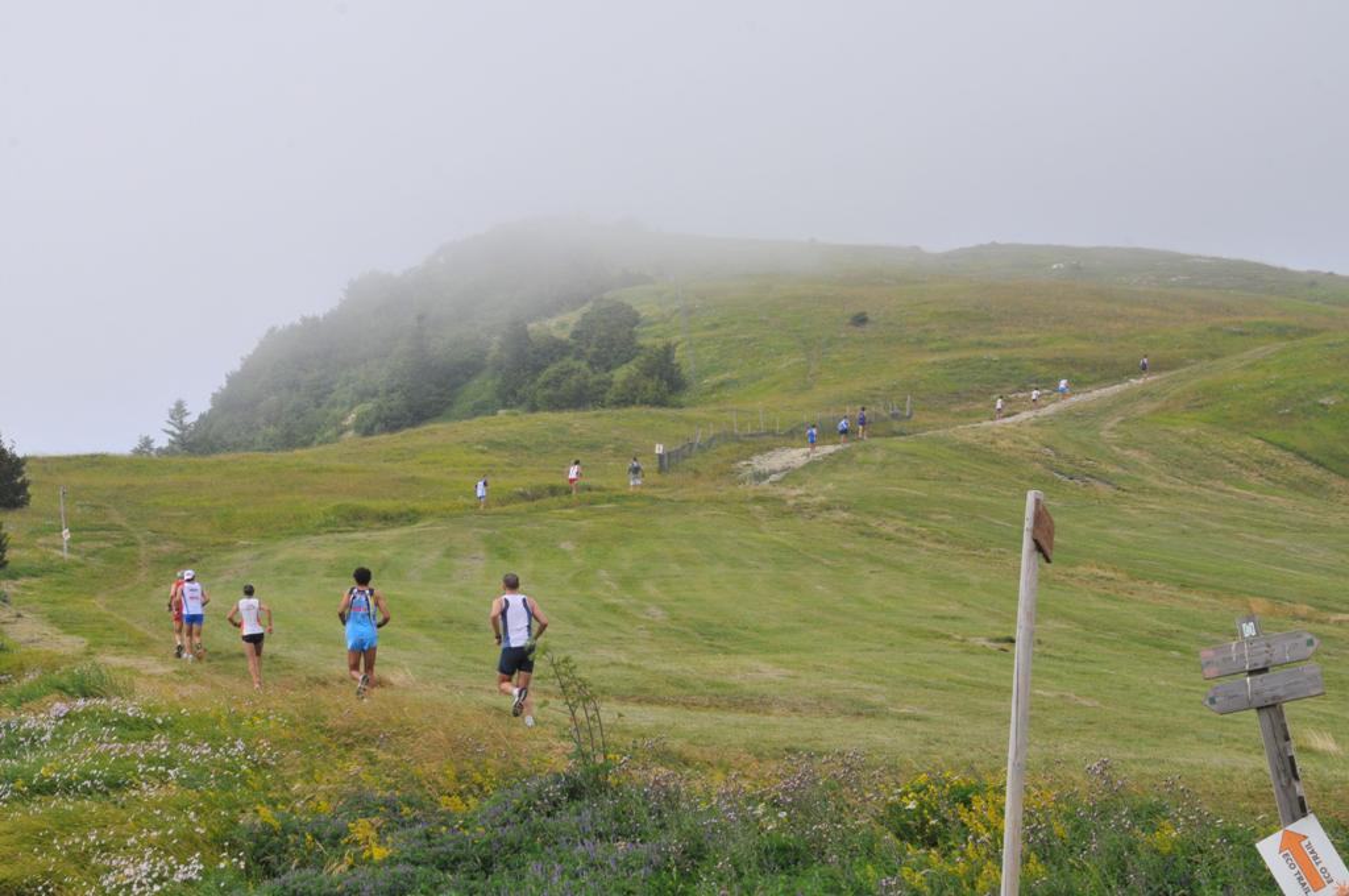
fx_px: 3480
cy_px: 448
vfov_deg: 14.7
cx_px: 674
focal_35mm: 93
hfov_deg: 21.9
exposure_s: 1/250
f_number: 16
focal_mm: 62
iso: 640
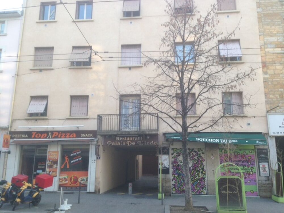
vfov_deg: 42.9
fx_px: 271
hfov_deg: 55.4
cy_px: 106
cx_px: 142
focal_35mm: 33
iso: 50
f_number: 2.4
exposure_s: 1/120
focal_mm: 4.13
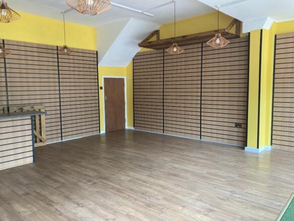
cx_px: 147
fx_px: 238
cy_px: 110
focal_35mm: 28
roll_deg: -0.3
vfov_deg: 49.7
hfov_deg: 63.5
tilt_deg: -5.2
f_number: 1.8
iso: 80
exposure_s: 1/85
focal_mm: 3.99
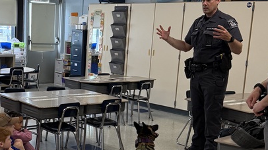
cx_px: 65
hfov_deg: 31.3
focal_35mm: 66
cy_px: 116
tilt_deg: -10.8
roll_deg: -2.4
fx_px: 469
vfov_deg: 18.1
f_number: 1.78
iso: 250
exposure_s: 1/55
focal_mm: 6.76
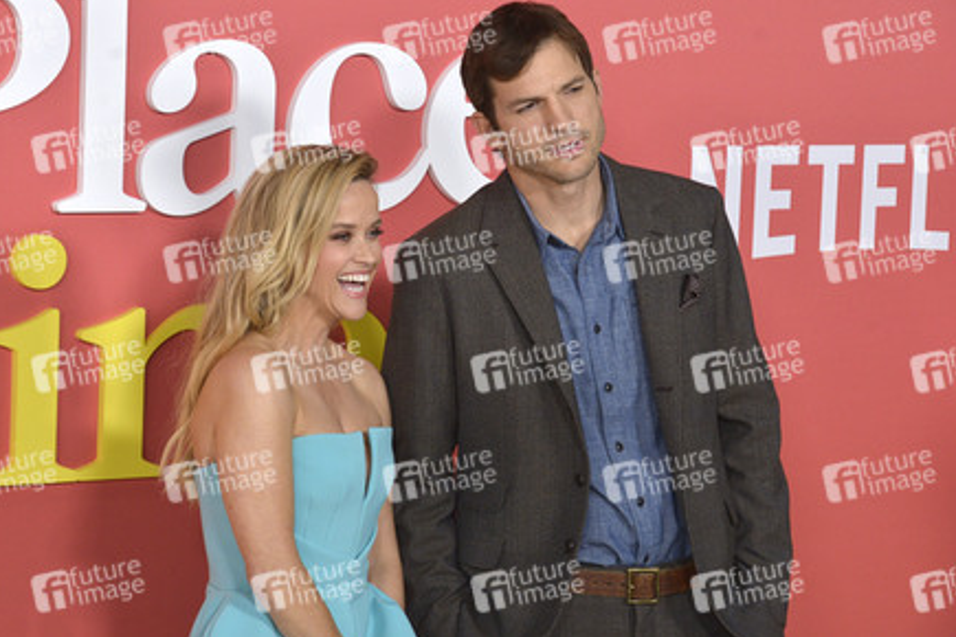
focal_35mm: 120
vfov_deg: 11.4
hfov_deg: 17.1
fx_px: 3186
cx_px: 468
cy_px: 312
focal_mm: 116
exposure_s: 1/320
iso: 1600
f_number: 6.3
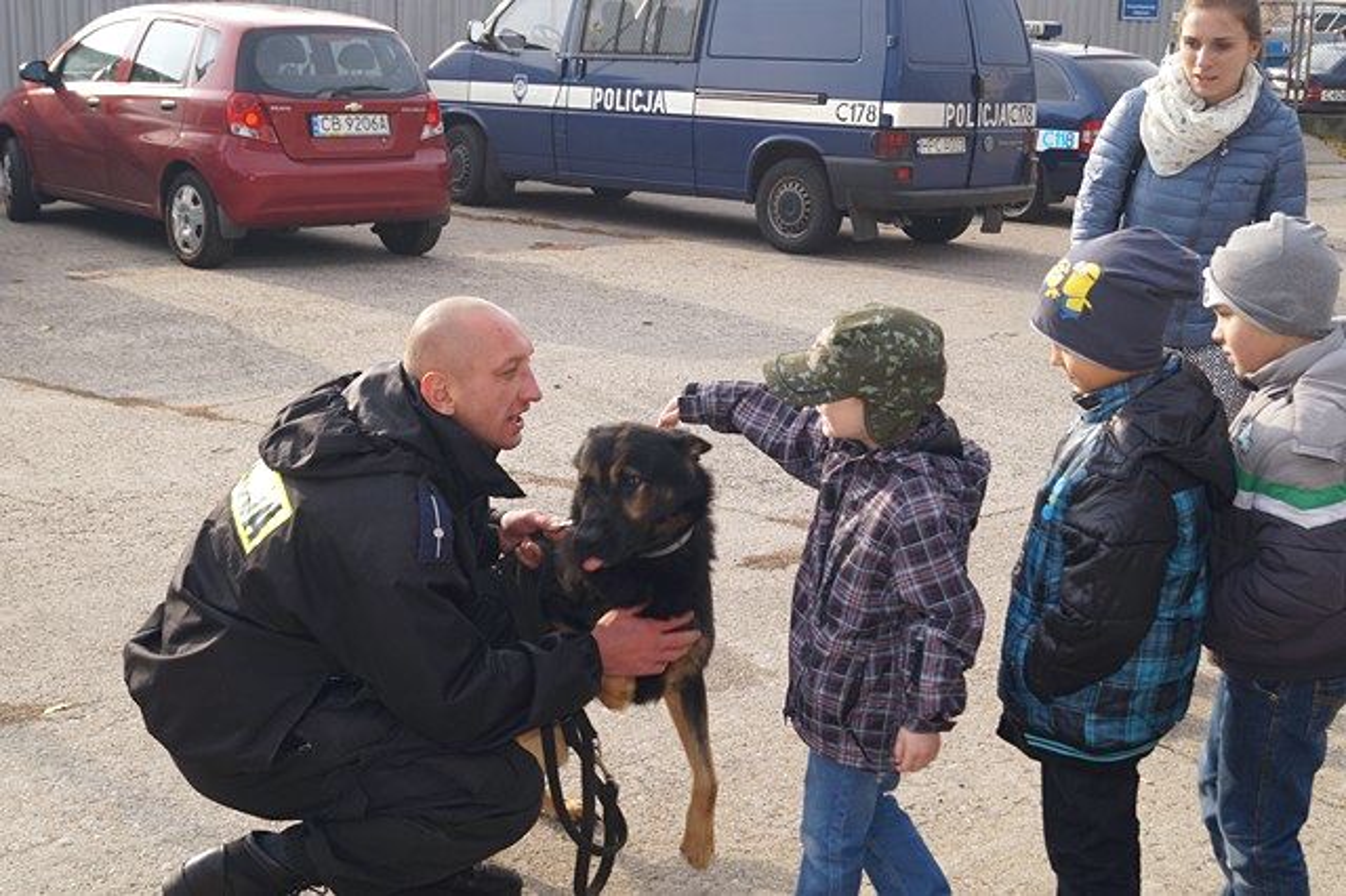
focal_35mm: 45
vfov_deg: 29.8
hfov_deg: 43.6
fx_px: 1682
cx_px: 673
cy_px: 448
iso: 100
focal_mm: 30
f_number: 7.1
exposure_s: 1/160
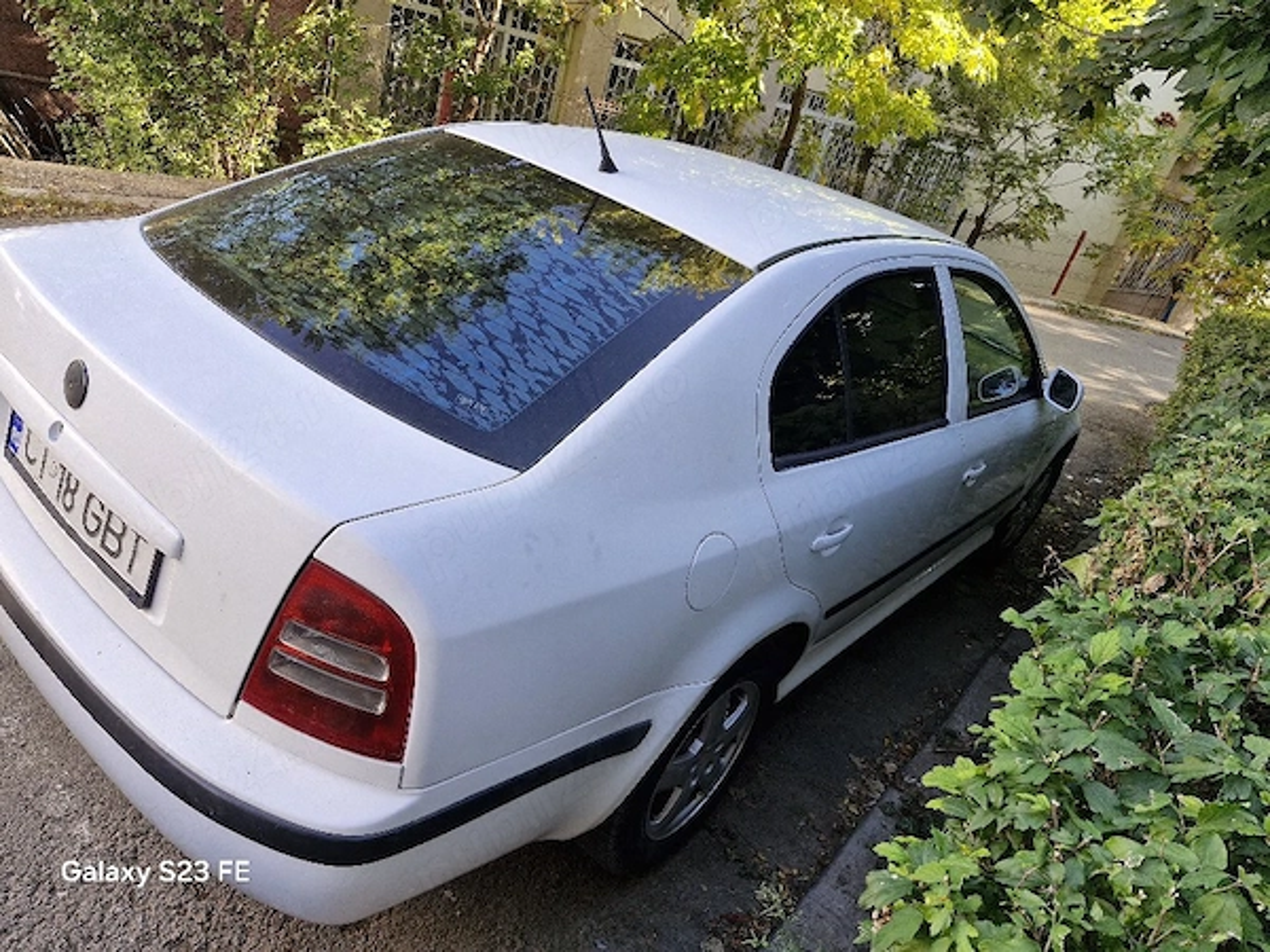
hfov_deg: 73.9
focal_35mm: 23
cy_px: 476
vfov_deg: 58.9
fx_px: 844
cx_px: 635
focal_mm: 5.54
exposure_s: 1/182
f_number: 1.8
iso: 50
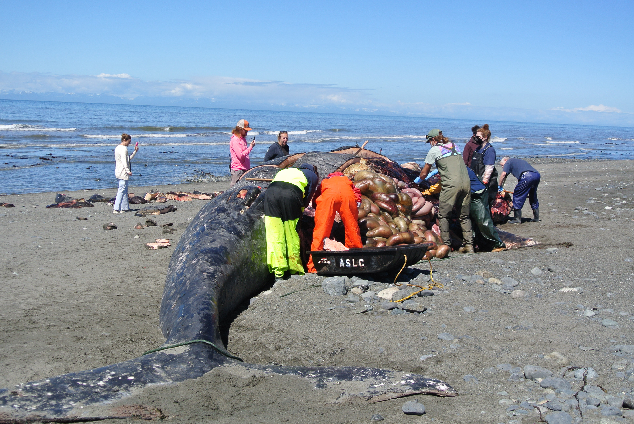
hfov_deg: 43.6
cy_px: 212
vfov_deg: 29.9
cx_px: 317
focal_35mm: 45
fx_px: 793
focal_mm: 16.9
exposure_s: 1/800
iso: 100
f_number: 5
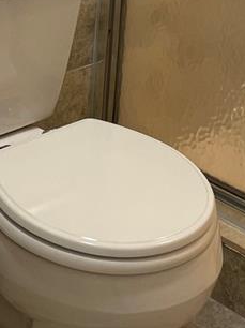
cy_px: -124
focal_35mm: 102
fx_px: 964
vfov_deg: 17.8
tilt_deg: -10.5
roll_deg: -5.0
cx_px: 139
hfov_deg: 14.5
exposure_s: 1/60
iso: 80
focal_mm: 4.2
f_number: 1.6
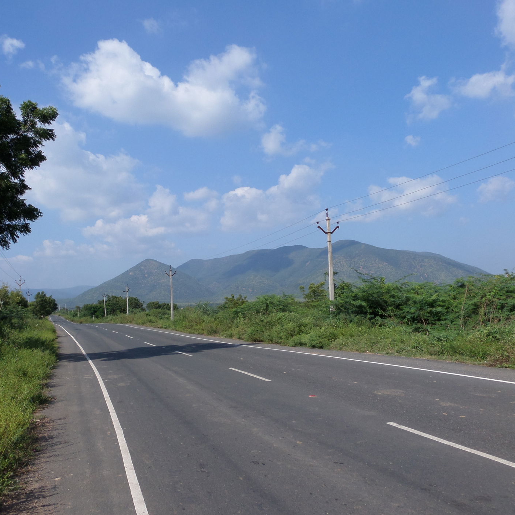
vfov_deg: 55.6
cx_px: 190
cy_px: 258
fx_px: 488
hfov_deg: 54.9
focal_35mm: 29
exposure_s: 1/500
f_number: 4.6
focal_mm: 4
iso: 80
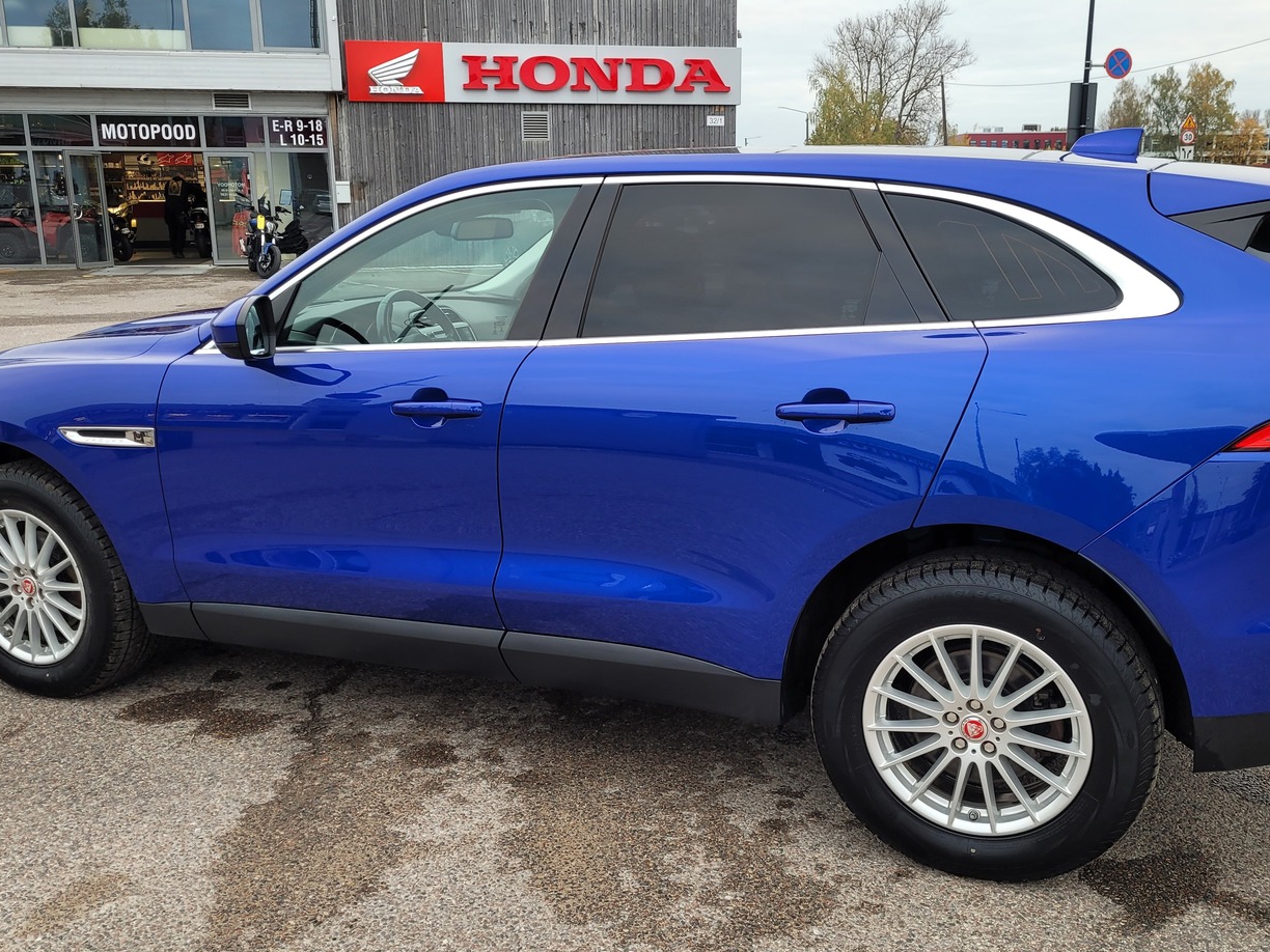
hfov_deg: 53.9
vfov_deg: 41.7
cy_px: 522
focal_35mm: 34
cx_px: 671
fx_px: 1247
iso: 50
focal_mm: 5.4
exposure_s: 1/100
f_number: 1.8
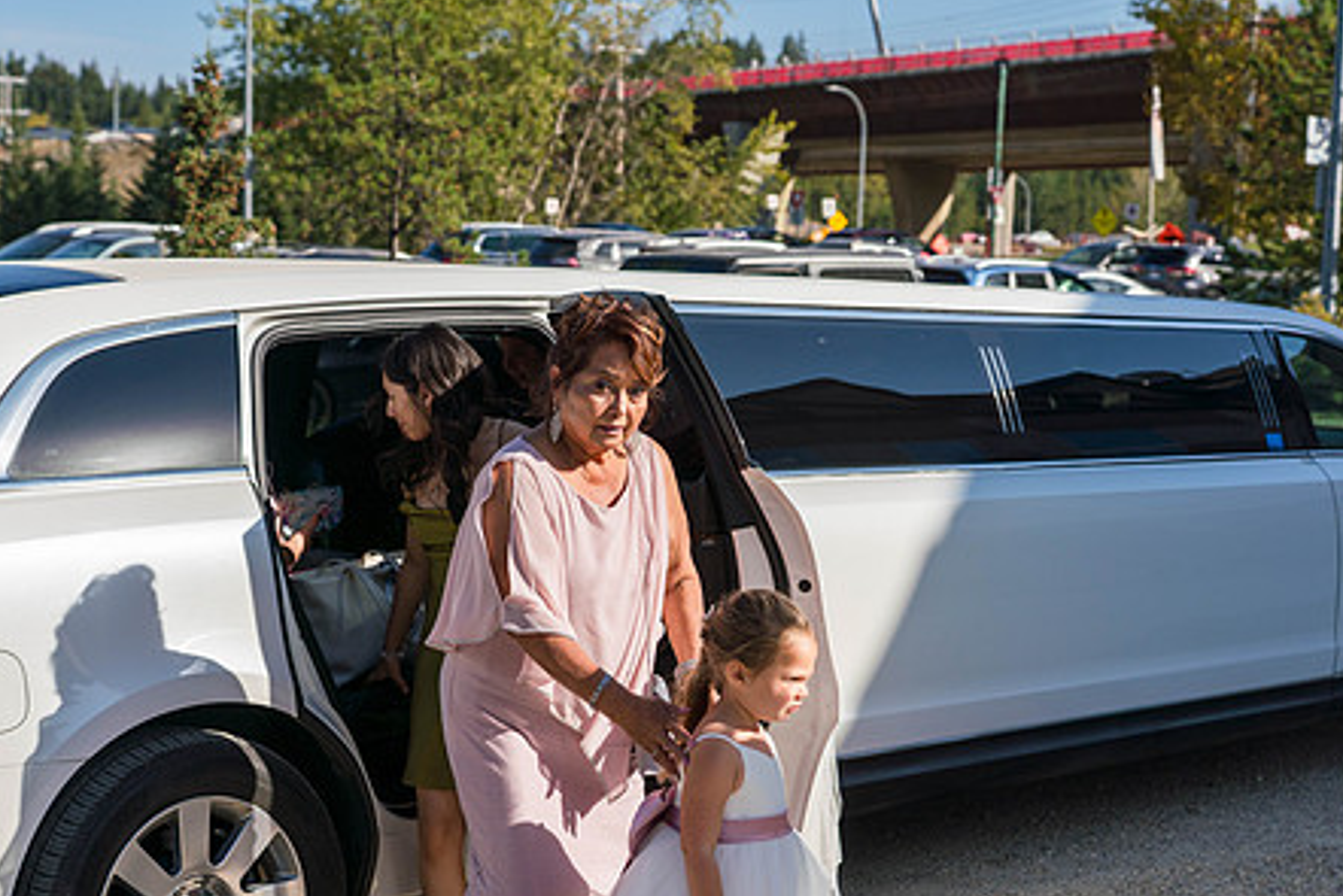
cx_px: 659
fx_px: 2351
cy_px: 563
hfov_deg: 31.9
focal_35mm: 63
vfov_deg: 21.5
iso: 250
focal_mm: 48
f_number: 4
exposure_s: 1/2500
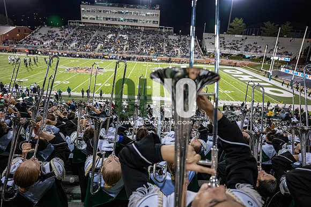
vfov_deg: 53.2
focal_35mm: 24
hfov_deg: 73.7
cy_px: 104
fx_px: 207
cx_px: 156
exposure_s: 1/500
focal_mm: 24
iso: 2000
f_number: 3.2
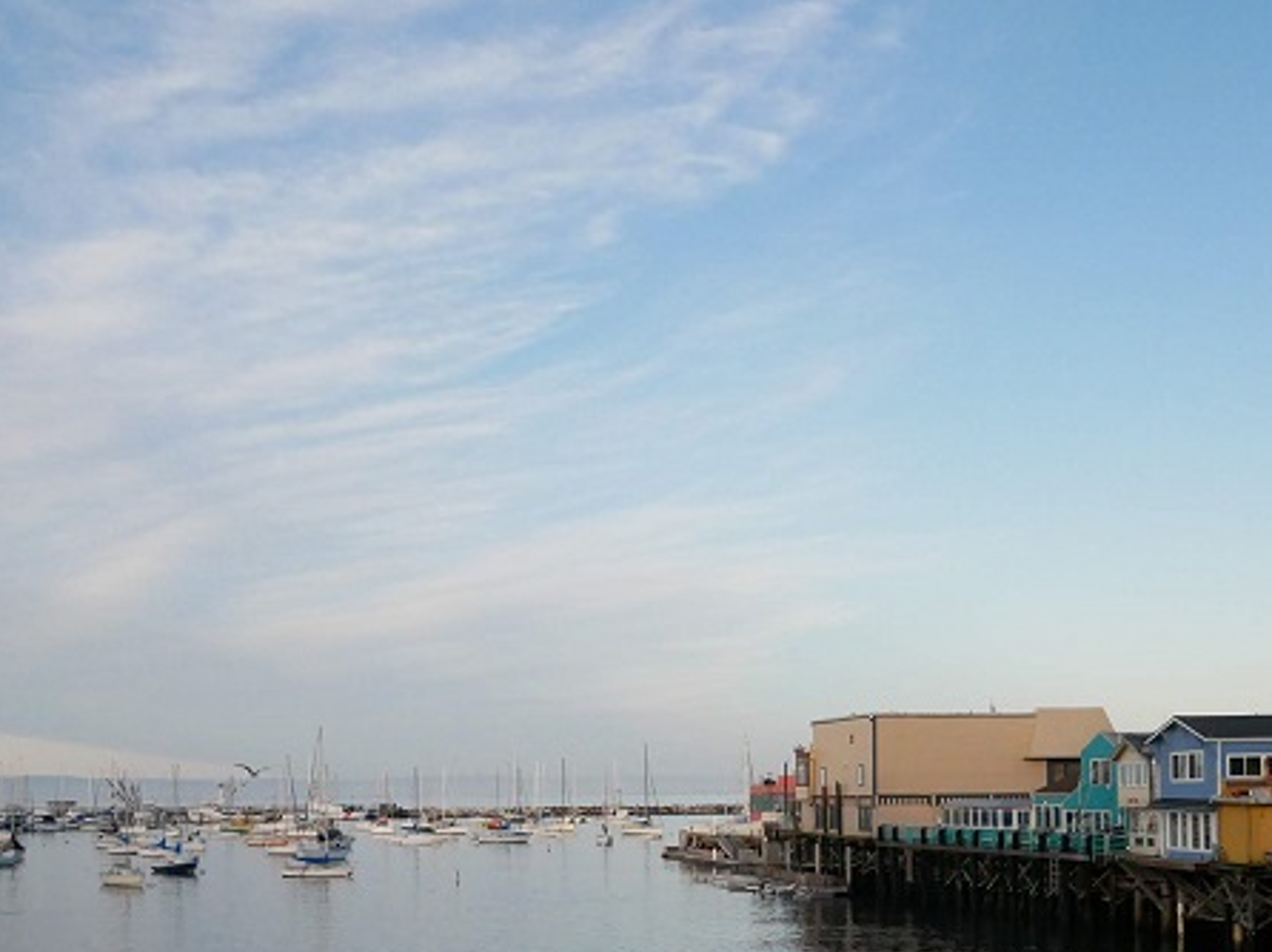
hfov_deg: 37.5
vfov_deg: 27.9
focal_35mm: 51
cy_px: 761
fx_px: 1873
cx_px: 683
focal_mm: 13
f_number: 3.6
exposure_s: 1/3200
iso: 1000
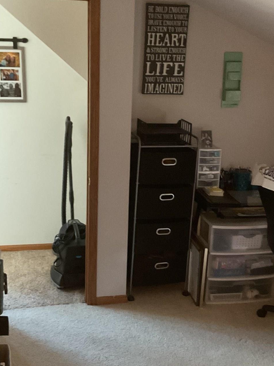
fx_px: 559
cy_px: 203
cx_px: 152
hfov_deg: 27.5
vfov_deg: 36.1
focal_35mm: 53
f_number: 1.8
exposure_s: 1/24
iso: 500
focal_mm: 3
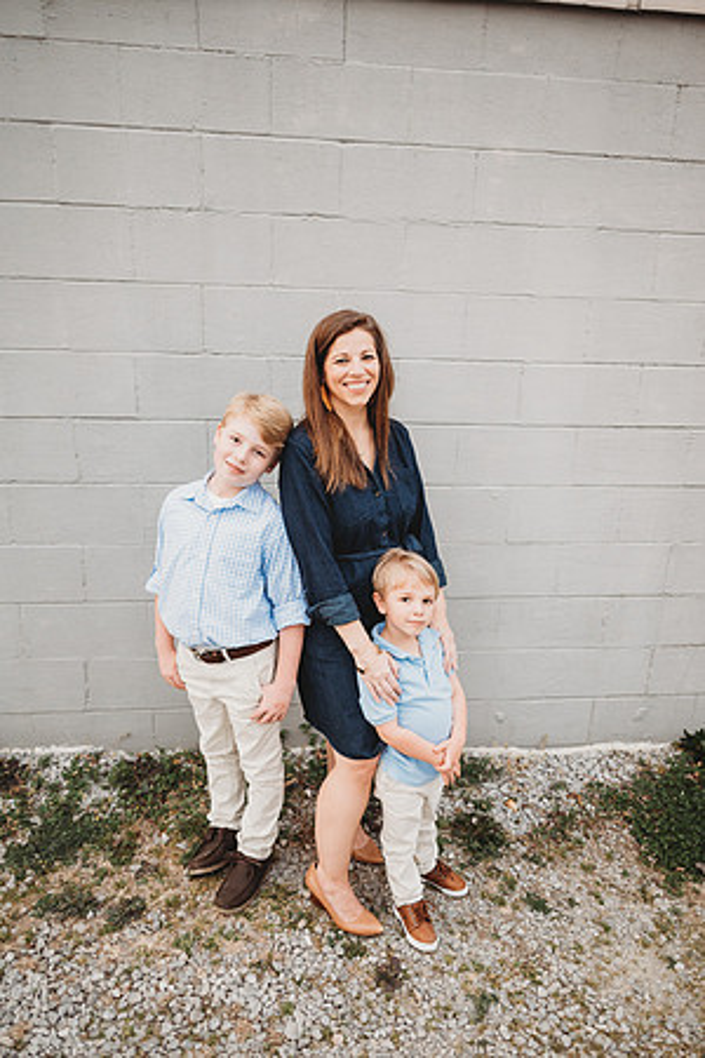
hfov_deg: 53.1
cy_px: 529
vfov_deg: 73.7
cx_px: 352
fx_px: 705
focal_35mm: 24
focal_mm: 24
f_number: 2.5
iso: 320
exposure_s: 1/250
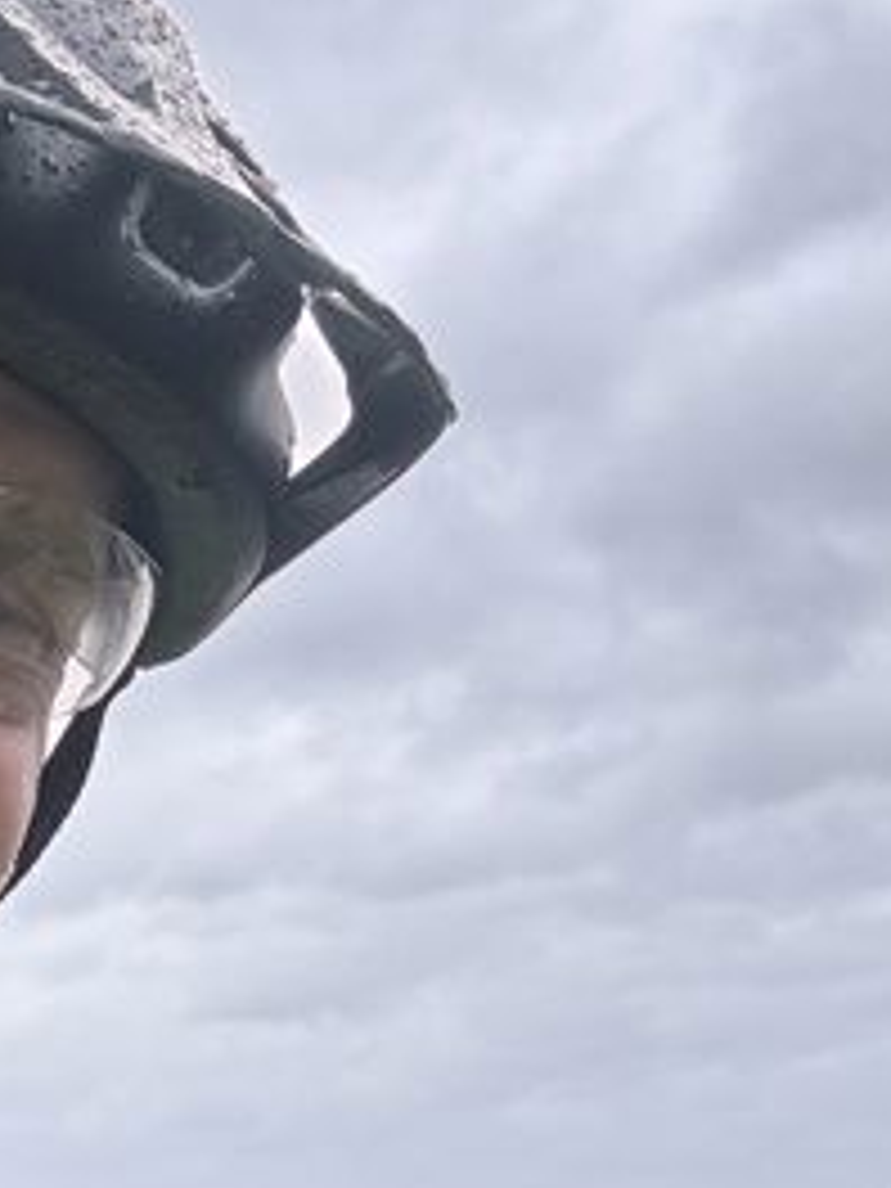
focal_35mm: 76
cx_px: 32
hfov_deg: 18.9
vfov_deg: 25.6
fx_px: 2608
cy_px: 747
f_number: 1.9
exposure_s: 1/530
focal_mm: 2.69
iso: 25
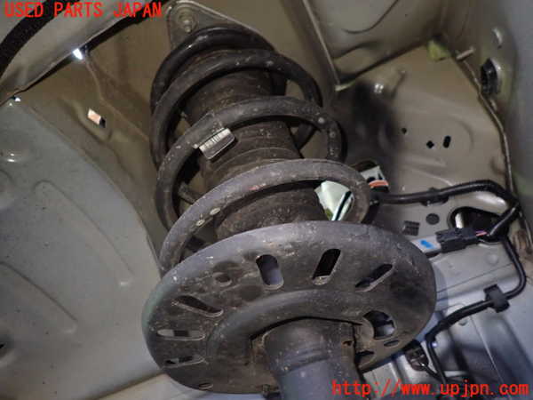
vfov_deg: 54.9
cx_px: 266
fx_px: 385
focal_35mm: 25
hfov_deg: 69.4
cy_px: 200
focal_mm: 4.5
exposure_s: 1/30
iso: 800
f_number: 2
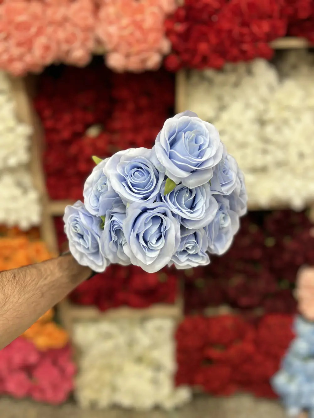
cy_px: 209
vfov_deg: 67.3
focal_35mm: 26
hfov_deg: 53.1
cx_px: 157
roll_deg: +1.8
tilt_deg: -25.3
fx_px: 314
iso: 50
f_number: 1.5
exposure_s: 1/100
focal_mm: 5.7
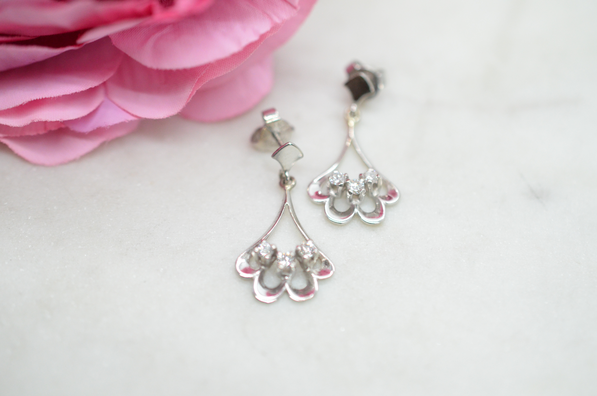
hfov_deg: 33.5
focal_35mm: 60
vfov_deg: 22.5
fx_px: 993
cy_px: 198
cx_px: 298
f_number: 4
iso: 2500
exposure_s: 1/1600
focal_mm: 40
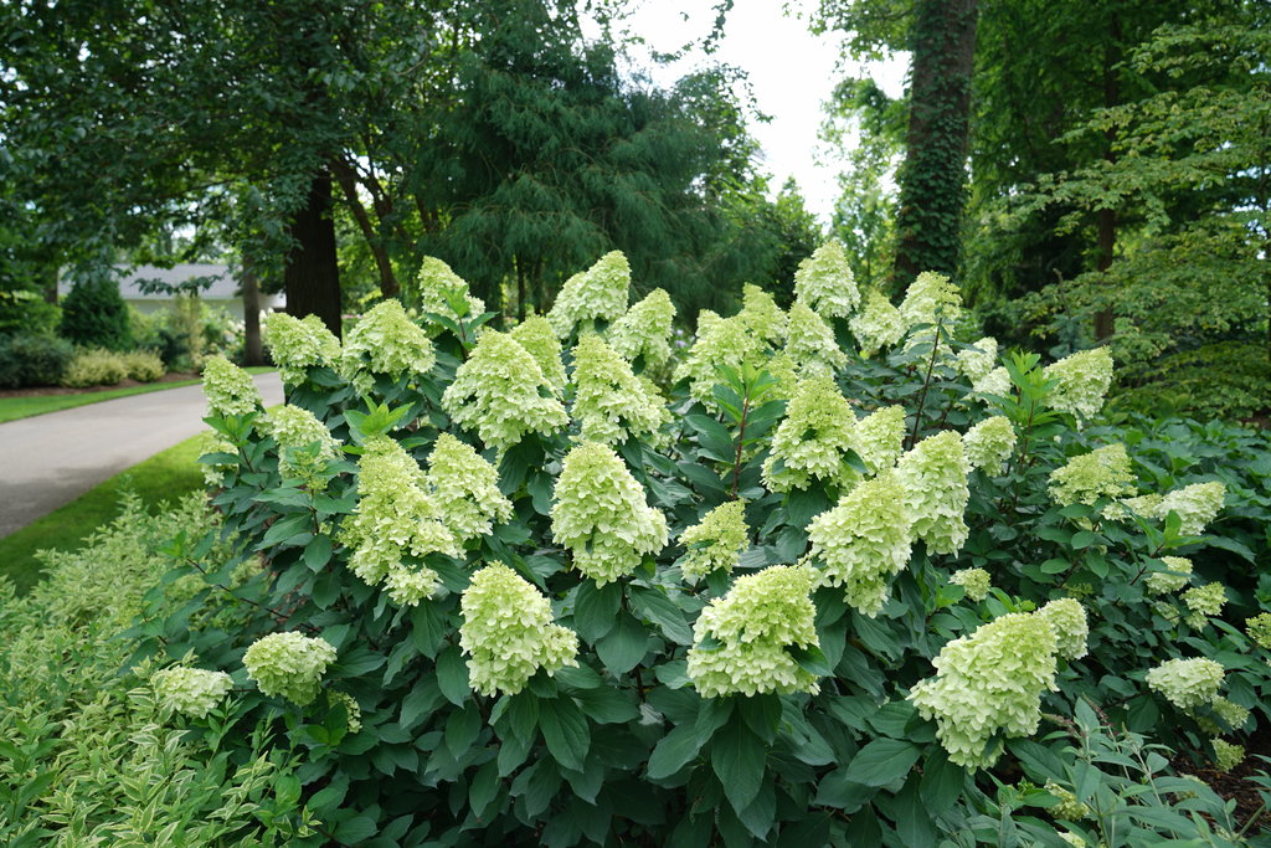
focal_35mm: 24
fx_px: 847
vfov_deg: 53.1
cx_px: 636
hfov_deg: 73.7
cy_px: 424
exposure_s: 1/80
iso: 50
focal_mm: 24
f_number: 4.5
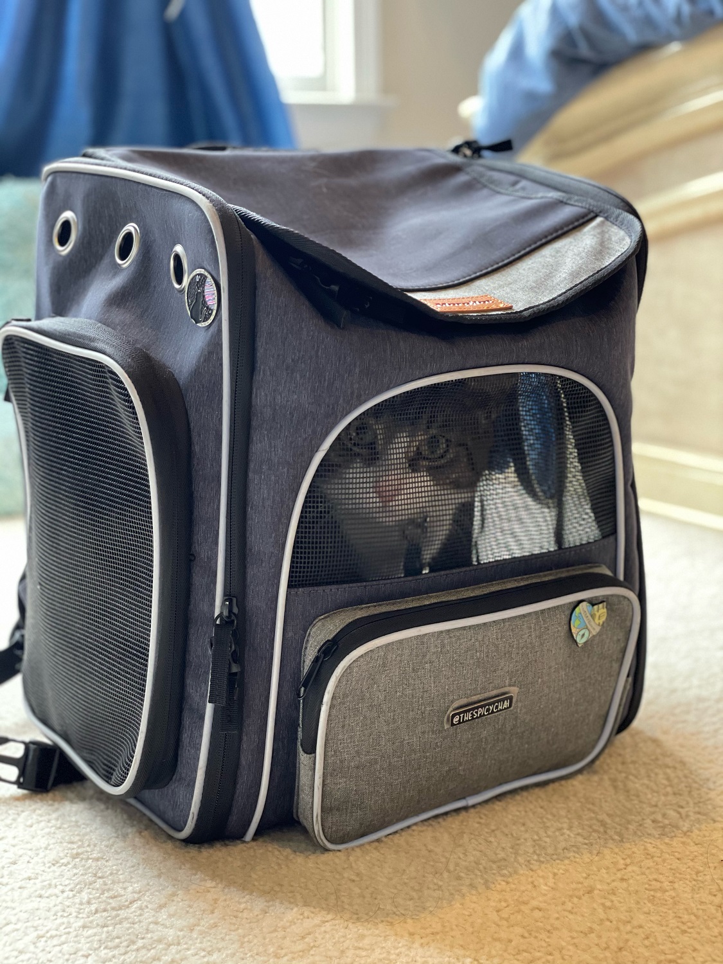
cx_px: 362
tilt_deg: -10.2
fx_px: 1448
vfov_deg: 36.8
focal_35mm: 52
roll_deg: +1.3
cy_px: 482
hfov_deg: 28.0
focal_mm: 6
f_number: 2
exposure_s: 1/40
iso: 250
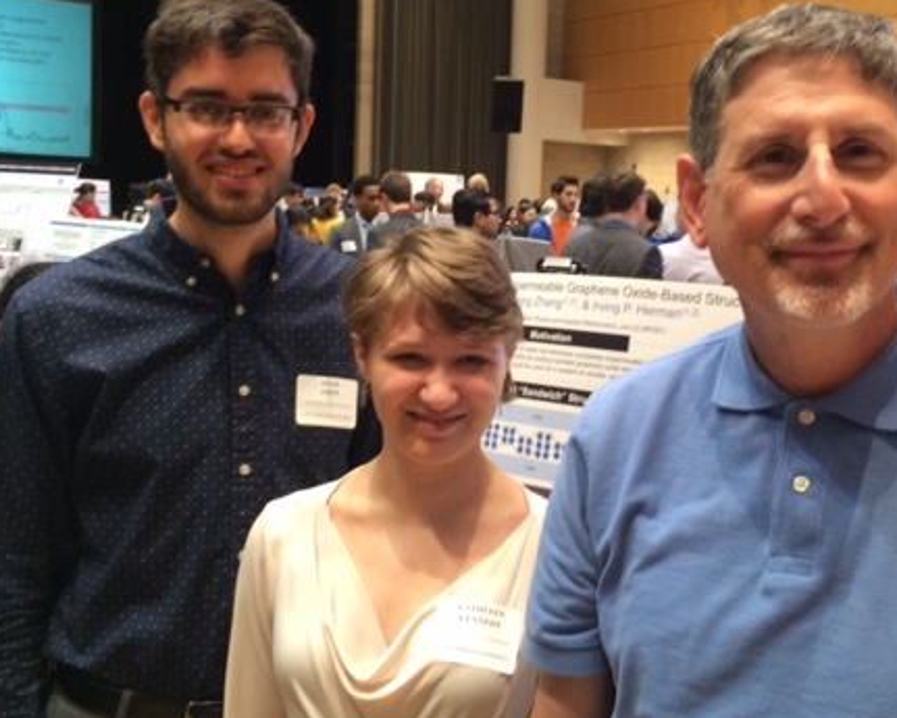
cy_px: 279
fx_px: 1115
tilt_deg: -4.9
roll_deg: -2.4
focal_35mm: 42
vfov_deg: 35.5
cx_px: 539
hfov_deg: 43.6
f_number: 2.2
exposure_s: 1/30
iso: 250
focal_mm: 4.15
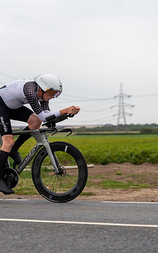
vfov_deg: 19.3
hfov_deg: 12.1
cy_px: 126
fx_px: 743
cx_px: 23
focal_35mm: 108
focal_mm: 70
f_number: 3.2
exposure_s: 1/800
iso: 1600
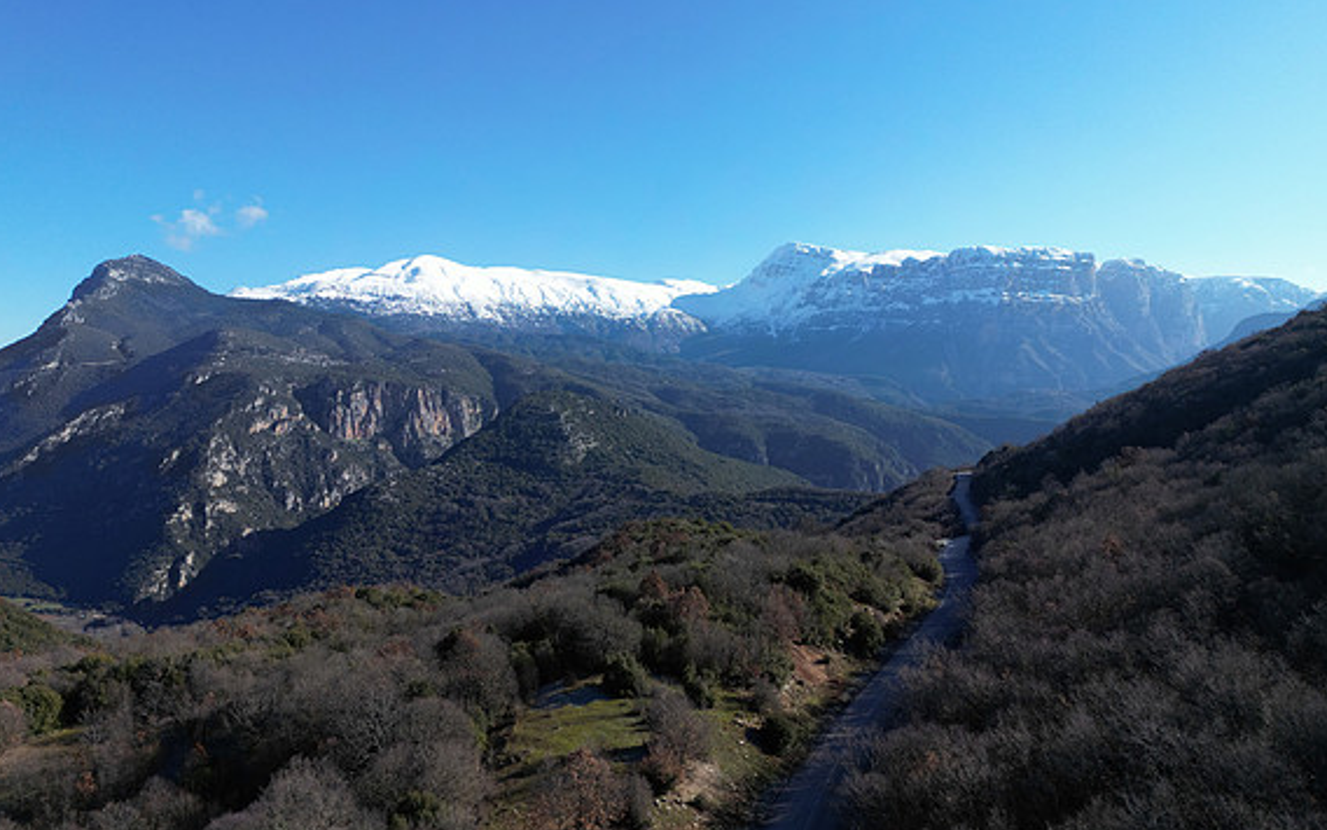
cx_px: 666
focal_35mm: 26
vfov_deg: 47.6
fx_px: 940
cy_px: 394
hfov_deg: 70.4
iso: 100
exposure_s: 1/2000
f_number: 1.7
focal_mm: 6.72
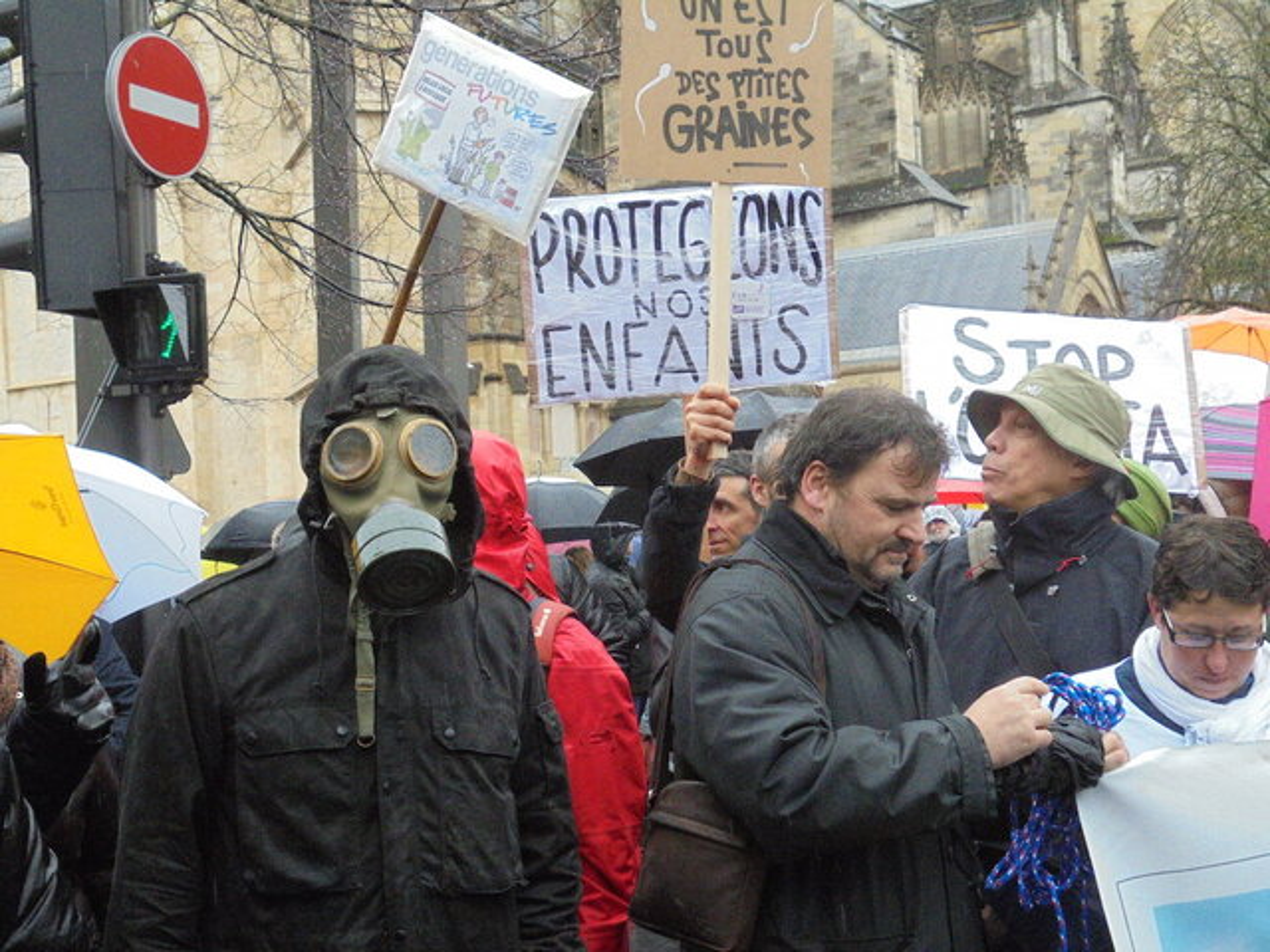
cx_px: 635
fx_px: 1798
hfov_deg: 38.9
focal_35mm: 49
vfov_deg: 29.7
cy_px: 476
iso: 640
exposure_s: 1/250
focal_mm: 8.9
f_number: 4.8
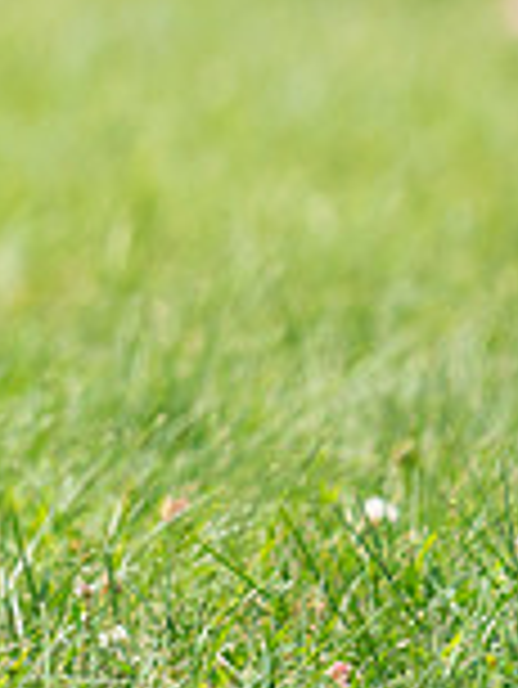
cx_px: -662
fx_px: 23511
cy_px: -119
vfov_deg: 1.7
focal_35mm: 1180
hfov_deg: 1.3
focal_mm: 324
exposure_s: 1/3200
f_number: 6.3
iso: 1250
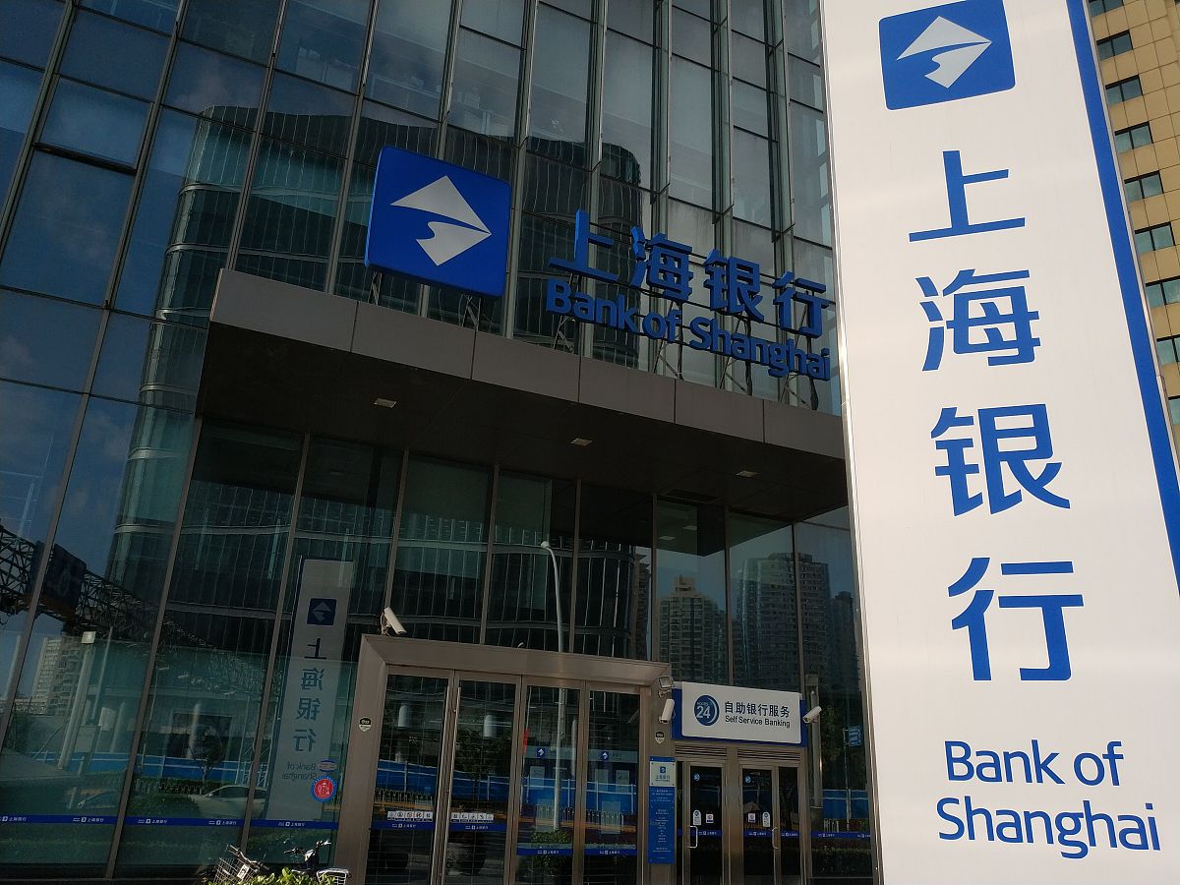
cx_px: 590
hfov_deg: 56.8
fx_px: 1091
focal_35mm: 32
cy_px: 442
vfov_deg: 44.2
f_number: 2
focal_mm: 4.5
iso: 100
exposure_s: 1/1245
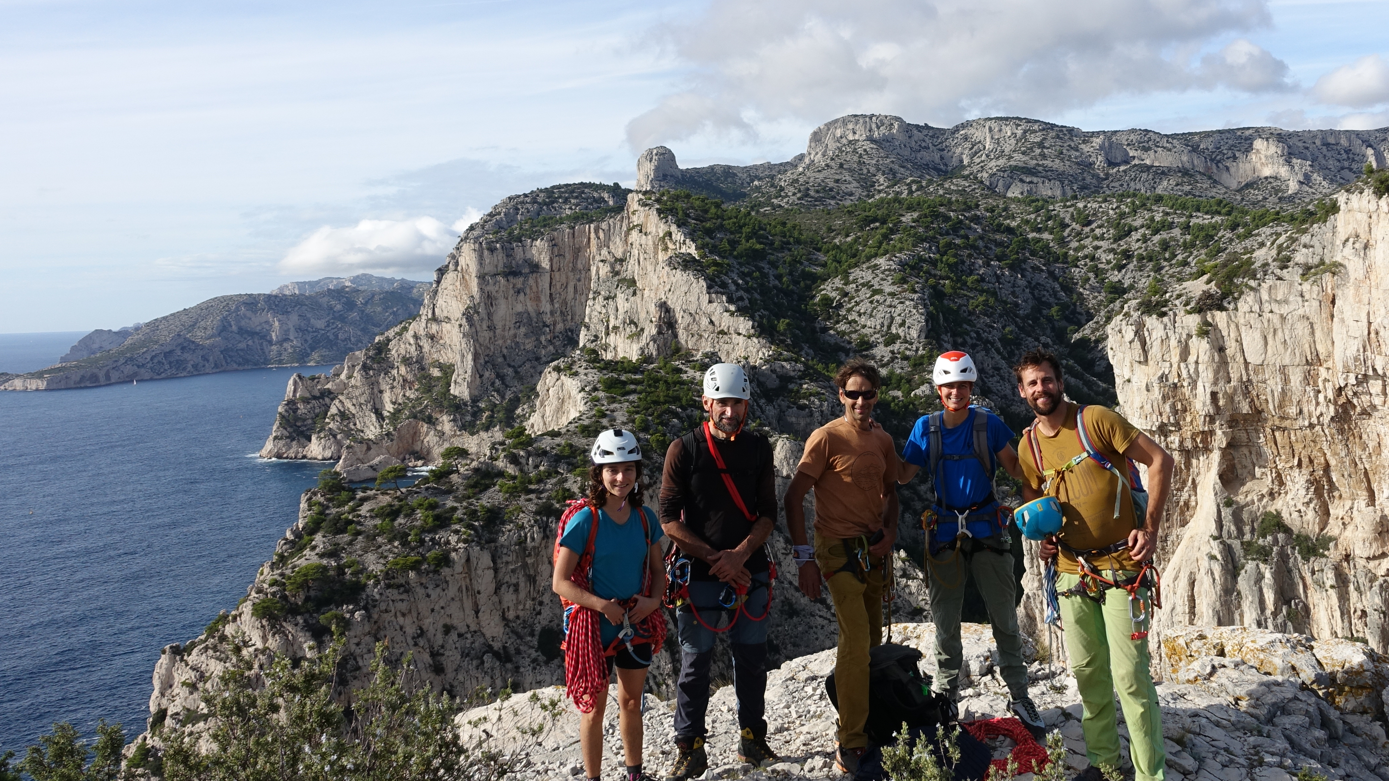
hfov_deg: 59.1
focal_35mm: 33
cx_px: 821
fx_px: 1215
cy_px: 375
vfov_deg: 35.6
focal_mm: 8.8
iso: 125
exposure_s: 1/640
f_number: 5.6
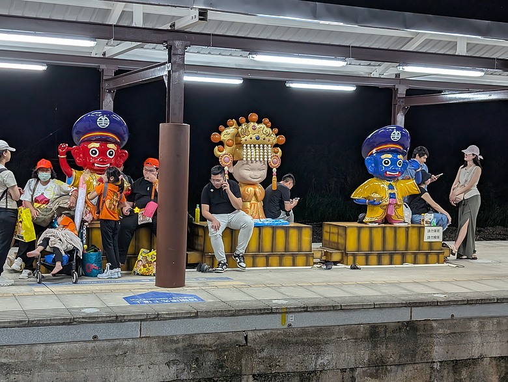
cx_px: 254
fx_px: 720
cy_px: 191
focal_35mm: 49
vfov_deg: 29.7
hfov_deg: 38.9
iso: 276
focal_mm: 6.9
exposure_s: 1/120
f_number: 1.68
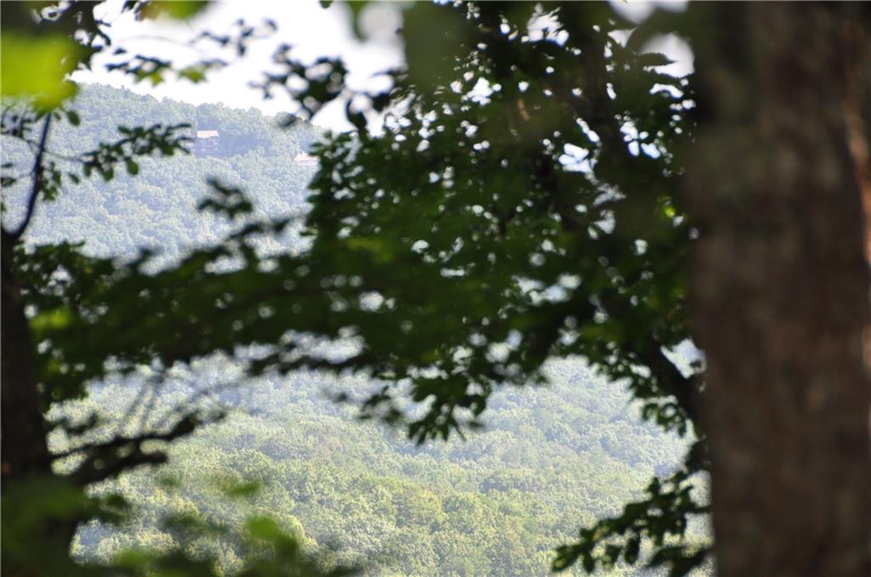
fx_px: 6159
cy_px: 288
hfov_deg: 8.1
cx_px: 436
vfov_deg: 5.4
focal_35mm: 255
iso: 250
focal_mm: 170
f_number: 5.6
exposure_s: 1/200
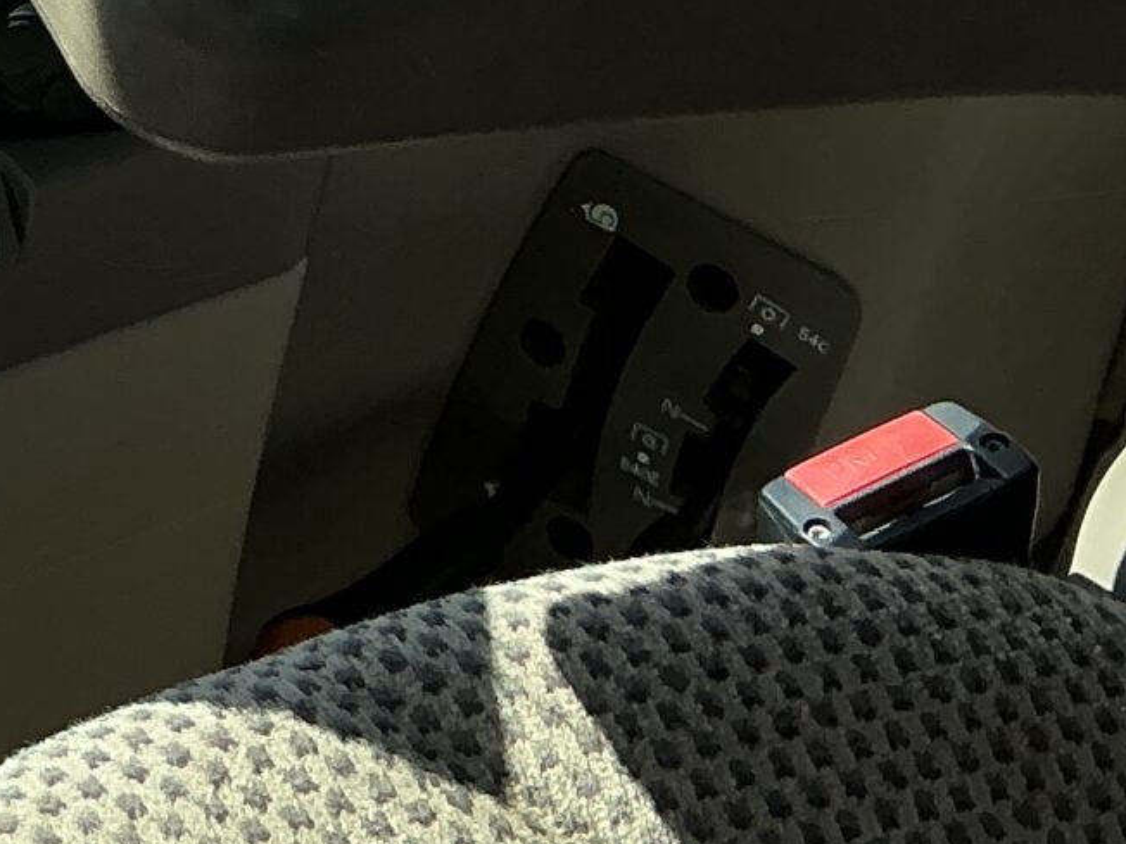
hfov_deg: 16.4
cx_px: -518
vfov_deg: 13.0
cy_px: -266
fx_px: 3578
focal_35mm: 110
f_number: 1.8
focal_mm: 3
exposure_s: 1/816
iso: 25
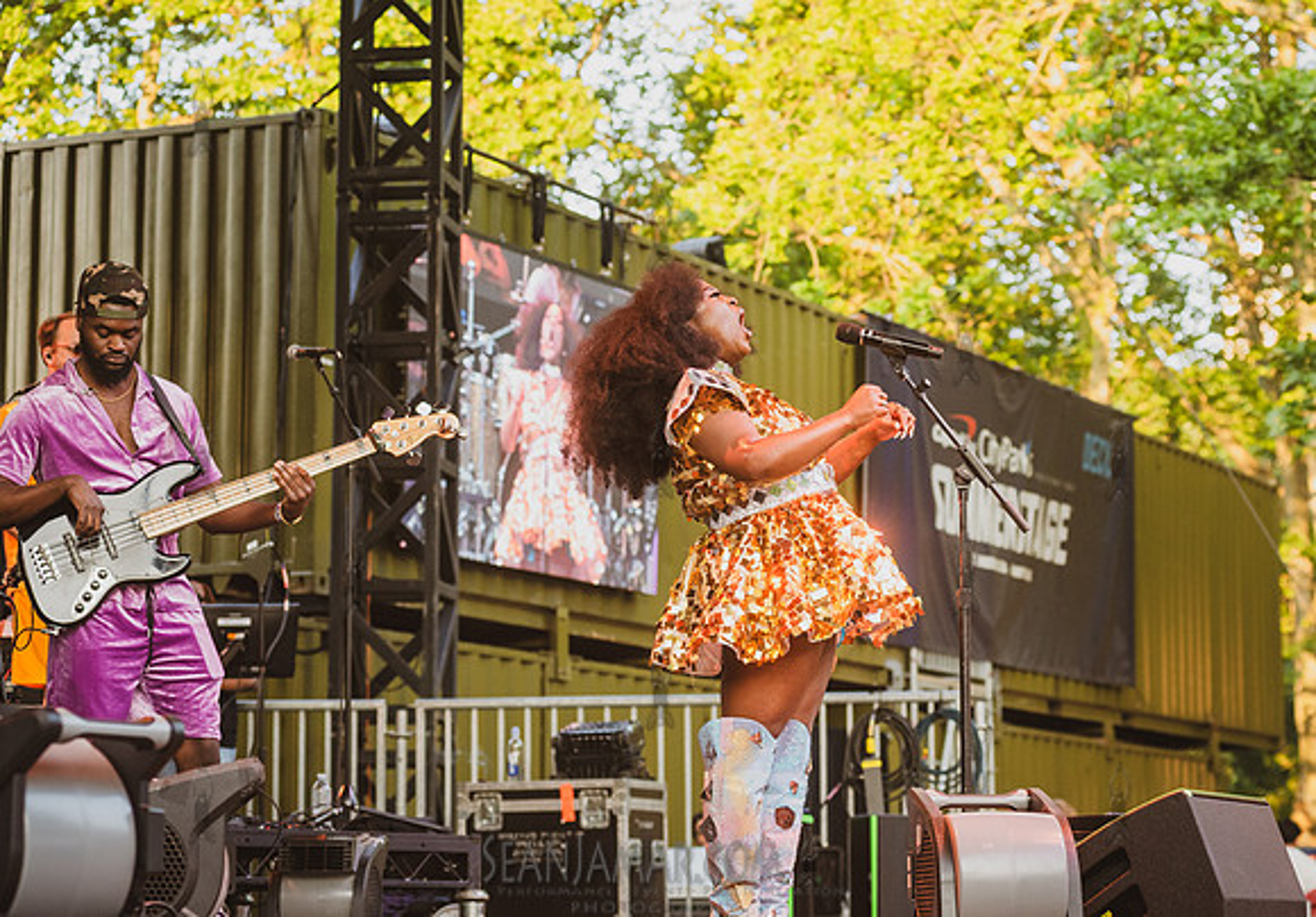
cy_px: 432
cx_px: 727
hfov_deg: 20.8
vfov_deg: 14.6
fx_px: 3576
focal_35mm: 96
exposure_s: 1/400
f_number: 4.5
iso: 1600
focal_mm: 80
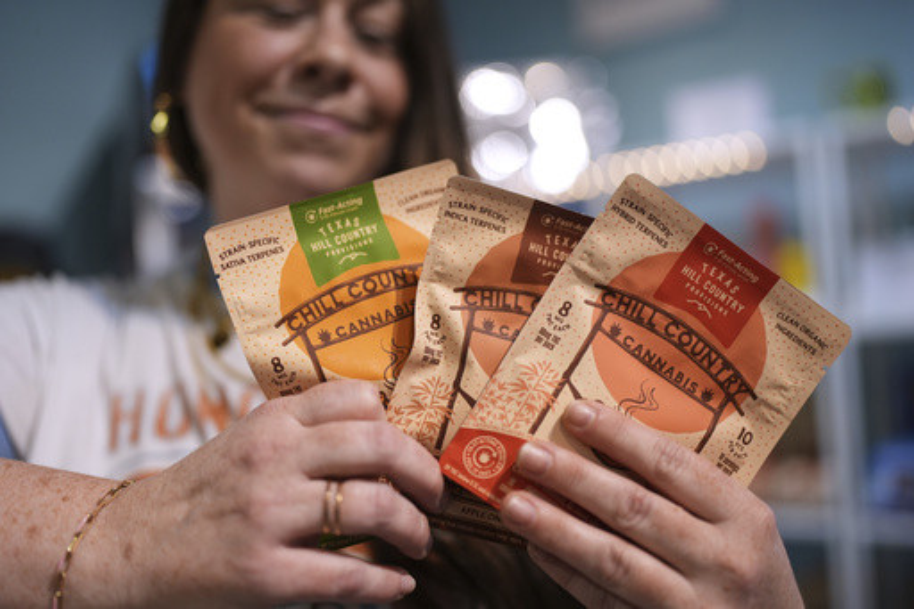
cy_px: 304
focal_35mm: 35
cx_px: 457
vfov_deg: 37.8
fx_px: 888
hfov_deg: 54.4
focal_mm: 35
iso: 500
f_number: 1.4
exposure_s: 1/500
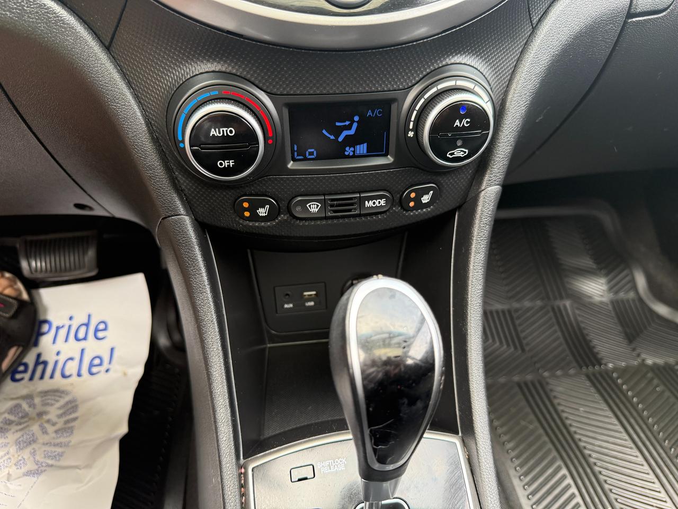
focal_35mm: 24
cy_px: 254
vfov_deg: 56.8
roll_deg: -1.5
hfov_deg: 71.6
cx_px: 339
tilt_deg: -36.0
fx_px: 470
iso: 200
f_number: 1.78
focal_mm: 6.76
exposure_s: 1/128
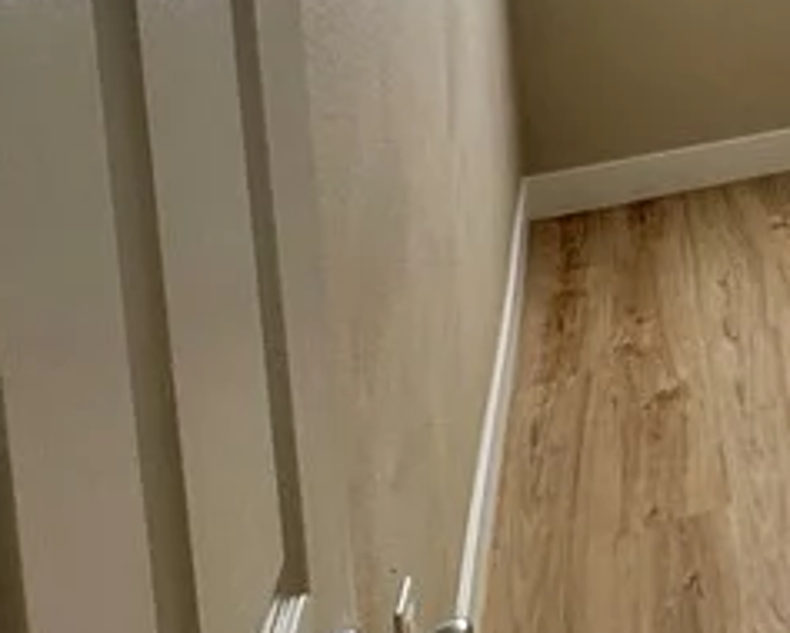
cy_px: -277
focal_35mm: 59
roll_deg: +1.9
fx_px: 1381
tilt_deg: -3.9
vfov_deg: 22.1
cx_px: 1250
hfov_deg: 23.7
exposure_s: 1/423
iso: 40
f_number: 2.2
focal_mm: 2.22
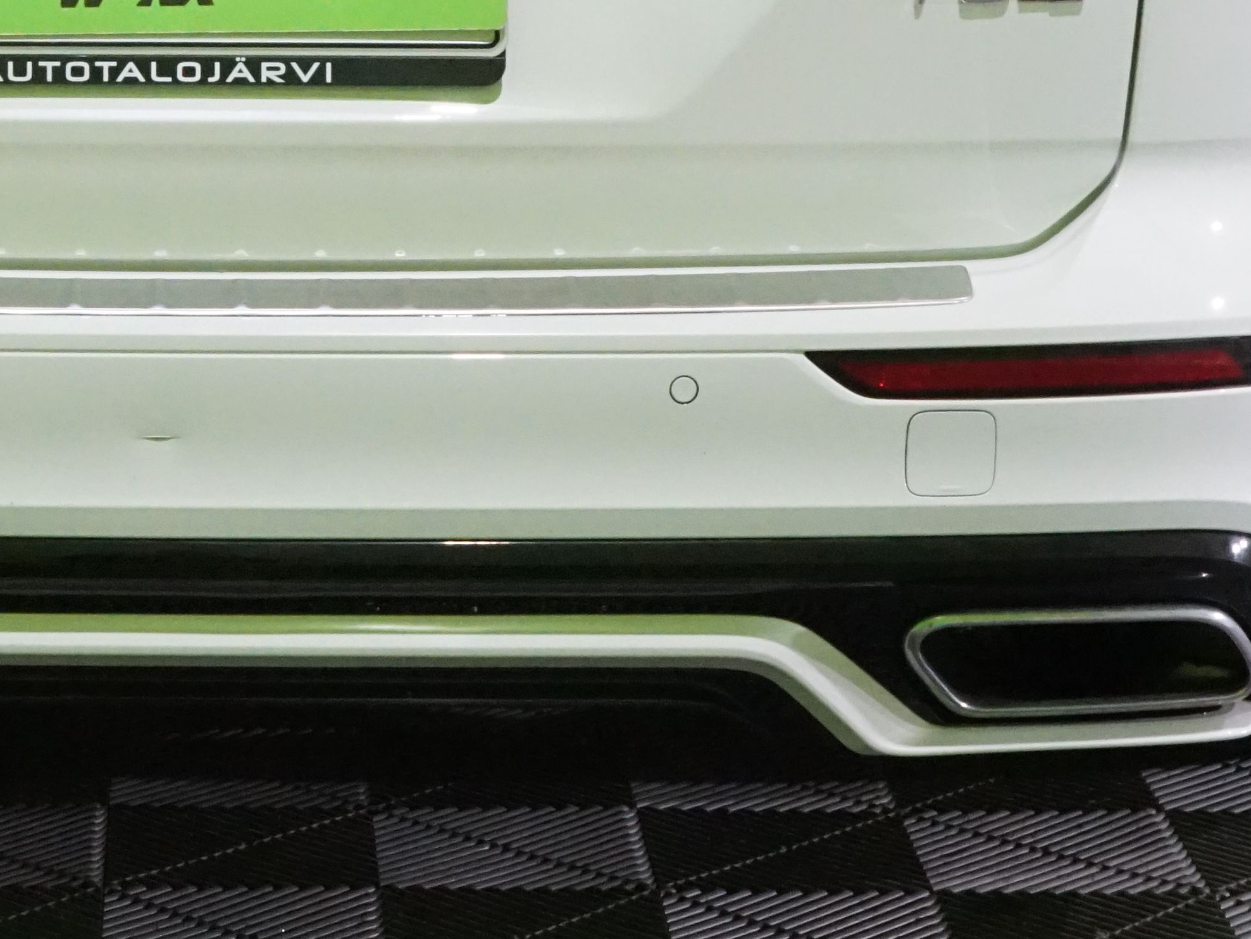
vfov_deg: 10.2
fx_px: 5168
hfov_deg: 13.7
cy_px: -206
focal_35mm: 143
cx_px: 180
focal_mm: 49
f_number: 20
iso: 6400
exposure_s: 1/25
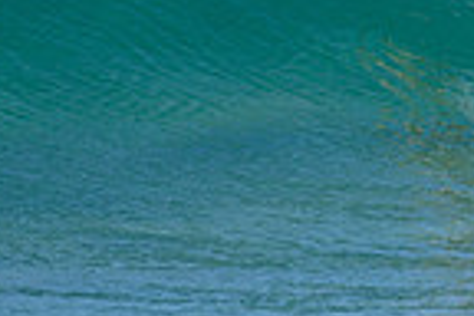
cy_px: -137
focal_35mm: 2010
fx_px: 26463
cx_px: 642
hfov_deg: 1.0
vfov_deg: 0.7
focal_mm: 500
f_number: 5.6
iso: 220
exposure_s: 1/2000
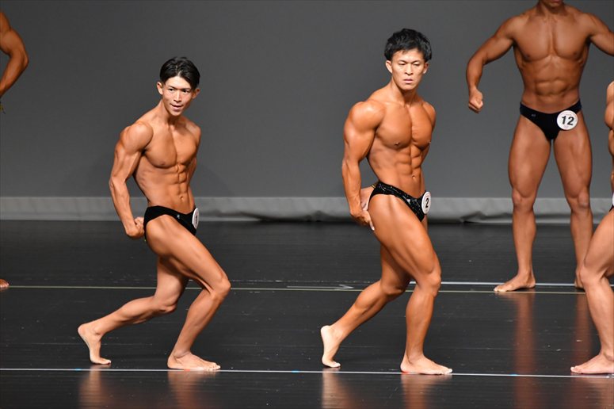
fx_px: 6393
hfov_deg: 5.5
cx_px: 307
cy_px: 204
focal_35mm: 375
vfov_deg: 3.7
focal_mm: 250
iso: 3200
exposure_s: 1/400
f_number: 5.6
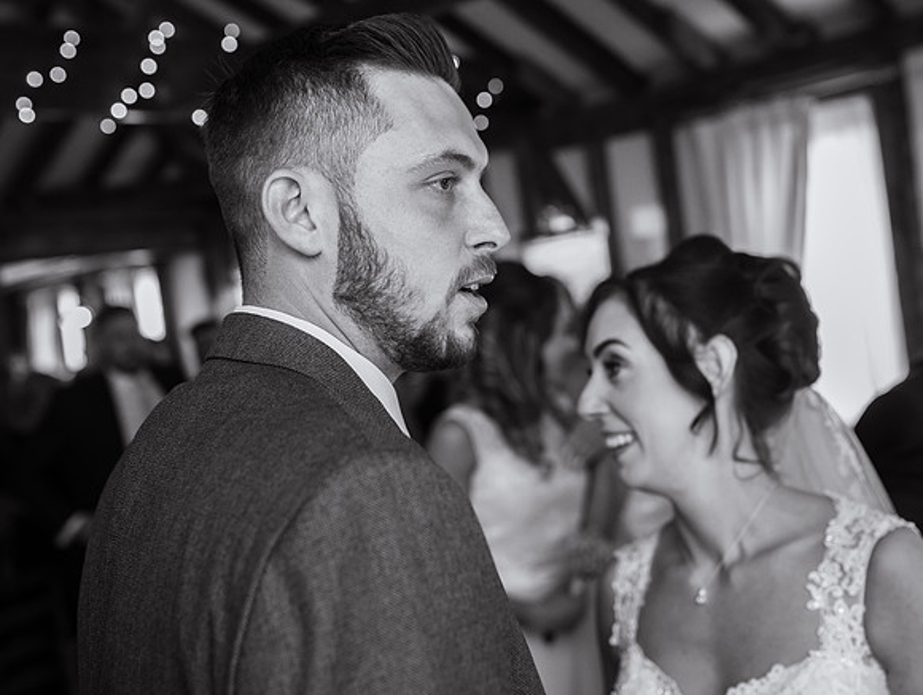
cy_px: 289
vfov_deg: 32.6
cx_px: 474
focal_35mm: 44
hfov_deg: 42.5
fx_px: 1188
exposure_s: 1/100
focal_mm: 35
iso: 800
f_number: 2.8
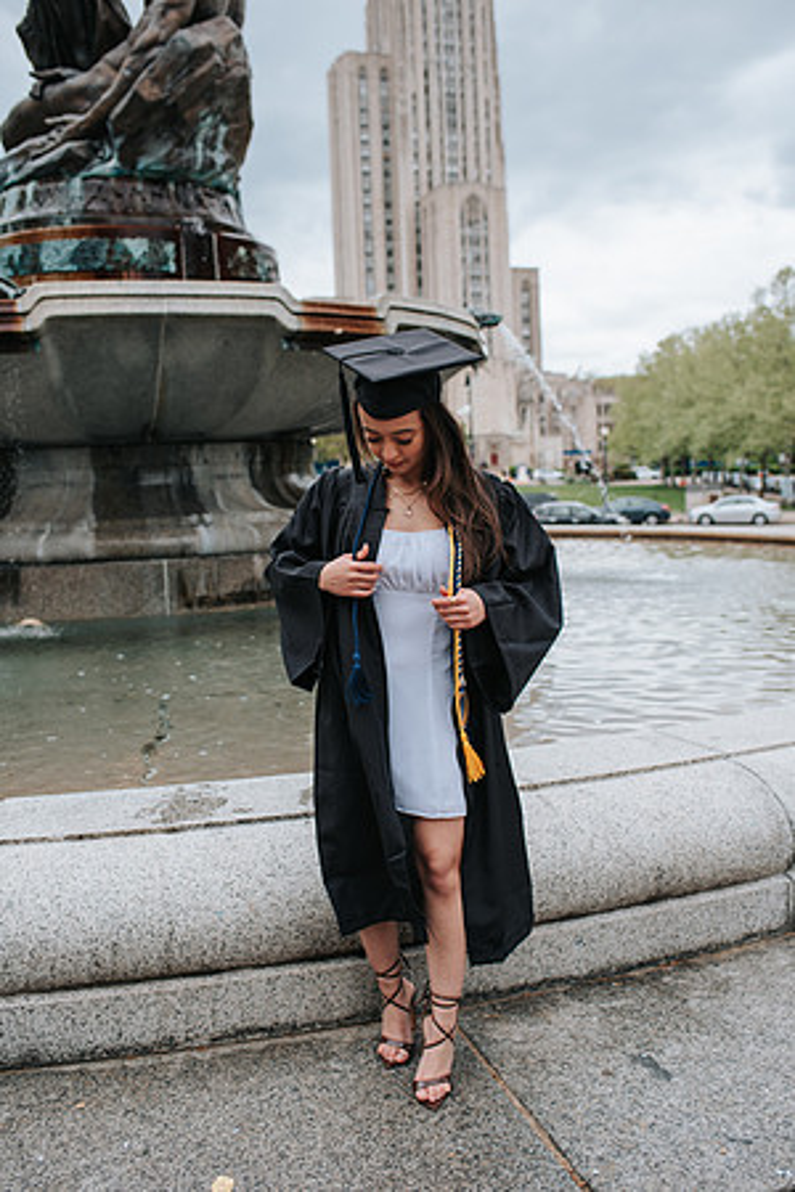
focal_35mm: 35
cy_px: 596
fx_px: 1159
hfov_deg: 37.9
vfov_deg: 54.4
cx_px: 398
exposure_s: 1/800
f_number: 3.5
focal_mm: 35
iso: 140
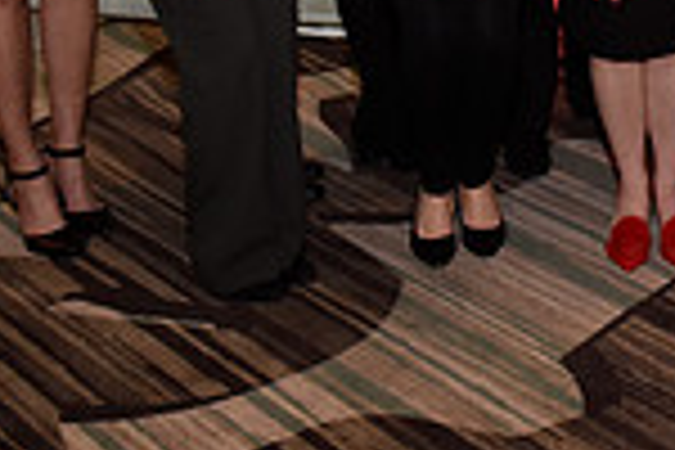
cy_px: -389
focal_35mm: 93
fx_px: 1744
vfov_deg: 13.1
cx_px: 927
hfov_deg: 19.8
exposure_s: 1/60
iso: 1600
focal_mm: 24
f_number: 8
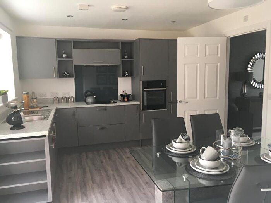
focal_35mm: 29
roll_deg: +0.1
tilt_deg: -6.3
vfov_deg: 48.2
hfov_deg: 61.7
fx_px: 227
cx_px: 136
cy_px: 102
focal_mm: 4.15
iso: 32
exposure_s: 1/33
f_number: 2.2
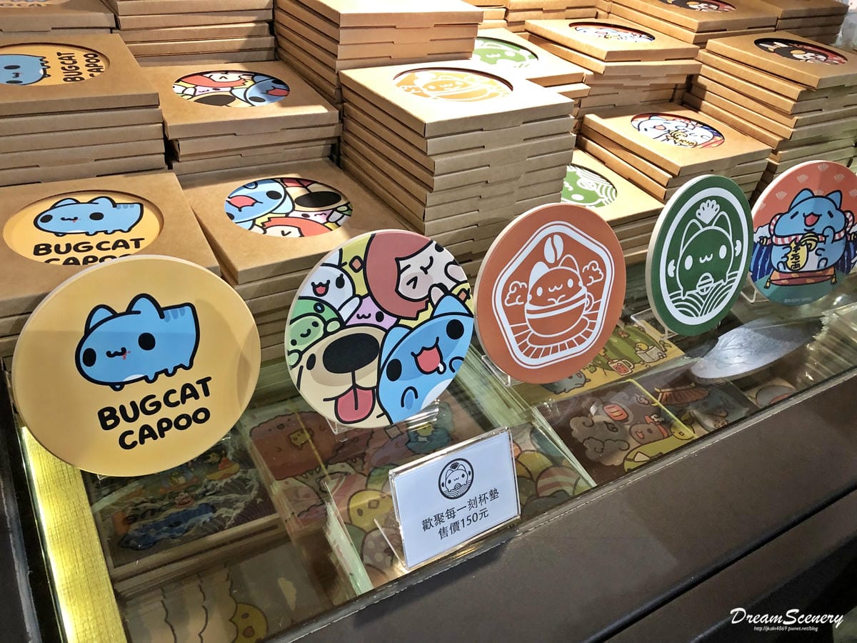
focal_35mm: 28
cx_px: 428
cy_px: 322
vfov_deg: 49.7
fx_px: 693
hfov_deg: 63.4
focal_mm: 3.99
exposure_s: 1/15
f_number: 1.8
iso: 64
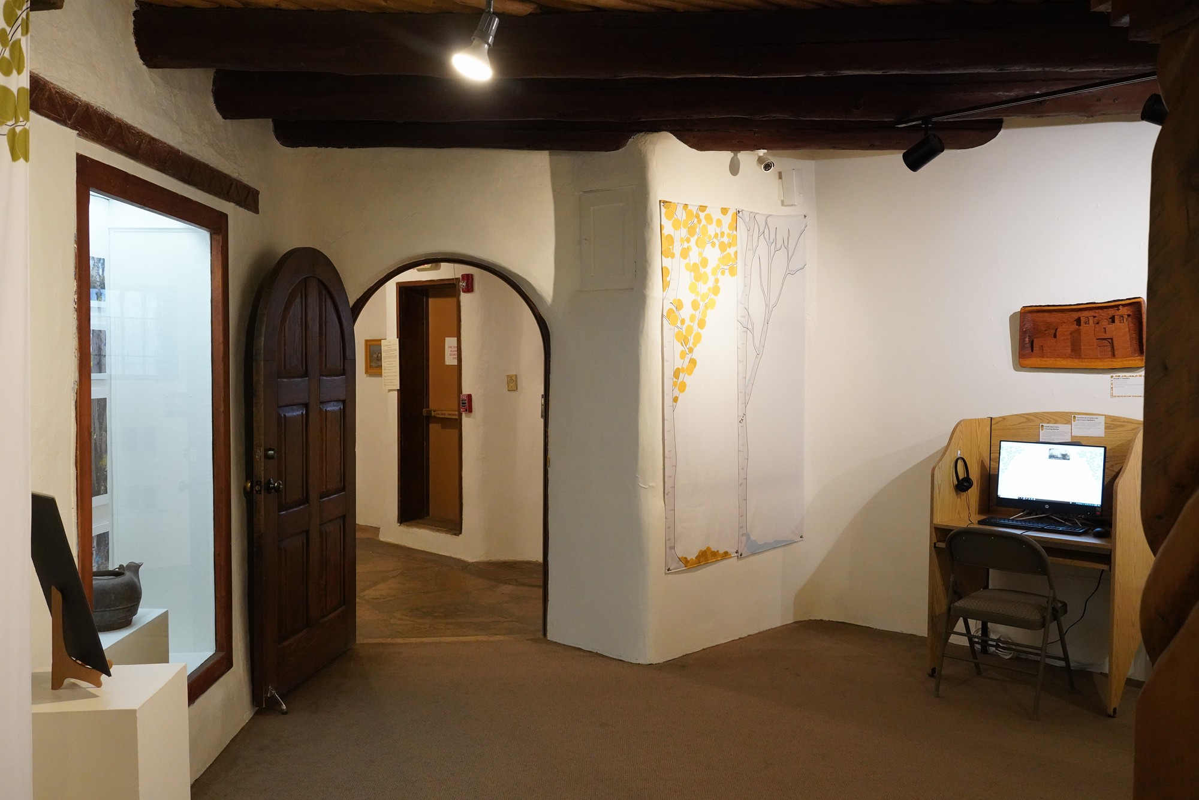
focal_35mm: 33
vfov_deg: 40.0
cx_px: 600
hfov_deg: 57.2
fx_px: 1099
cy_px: 400
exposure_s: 1/100
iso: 6400
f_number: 7.1
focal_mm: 33
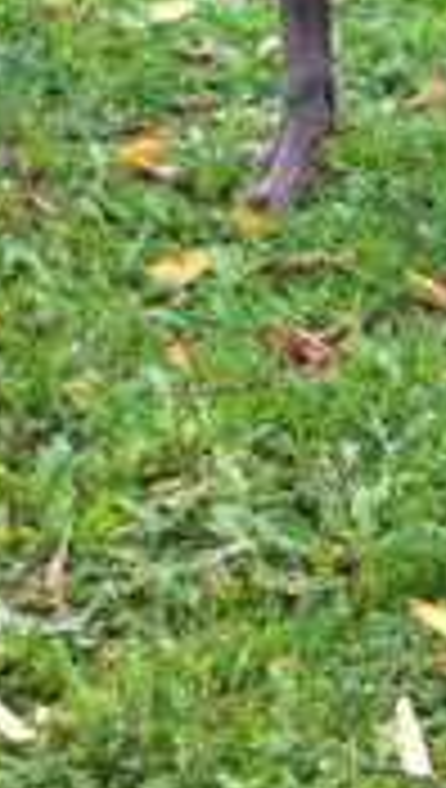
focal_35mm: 139
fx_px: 2910
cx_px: 649
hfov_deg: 8.6
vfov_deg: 15.0
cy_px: -126
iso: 80
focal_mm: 3.85
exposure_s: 1/162
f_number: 2.8
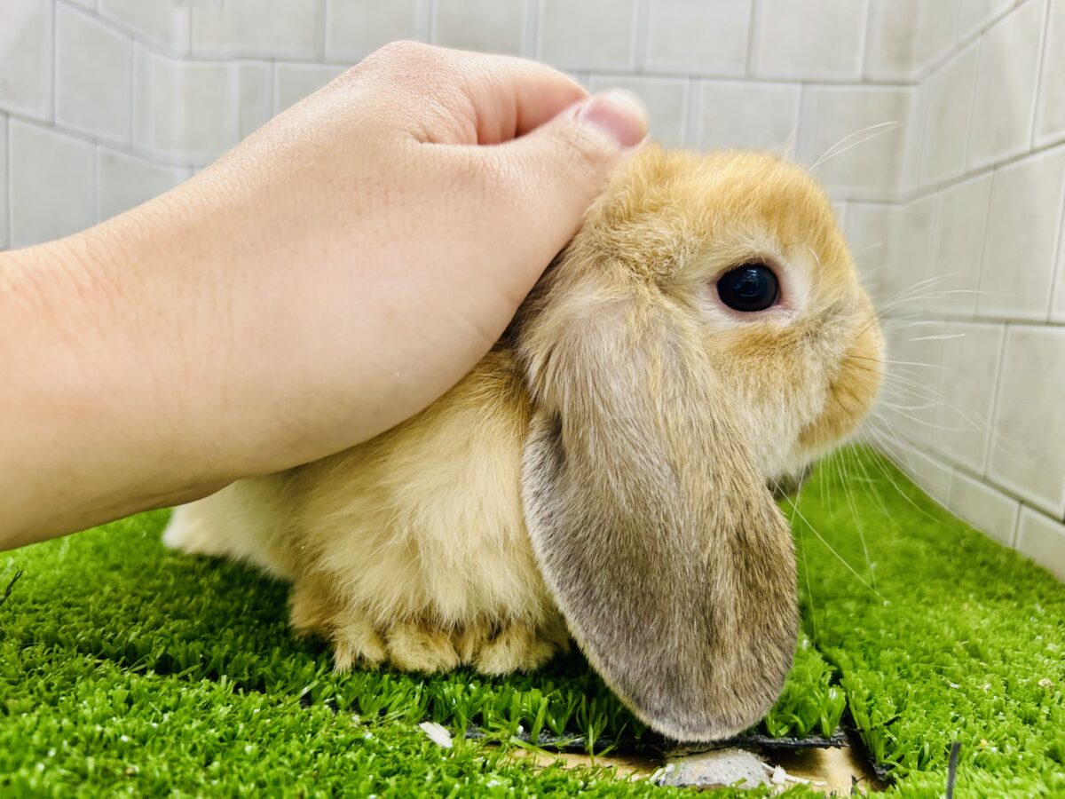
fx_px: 800
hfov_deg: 67.3
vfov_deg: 53.1
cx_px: 532
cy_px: 400
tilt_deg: -6.7
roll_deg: -3.1
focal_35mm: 26
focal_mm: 5.7
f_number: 1.5
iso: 160
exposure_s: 1/50
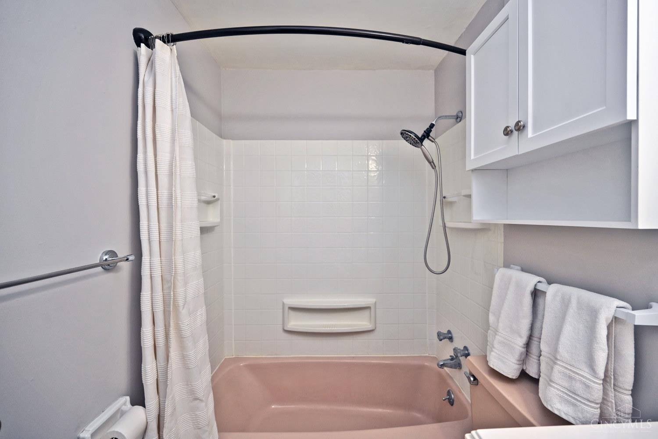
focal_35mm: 14
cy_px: 220
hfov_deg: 104.3
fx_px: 256
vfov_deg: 81.2
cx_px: 329
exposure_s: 1/60
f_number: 4
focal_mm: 14
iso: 280
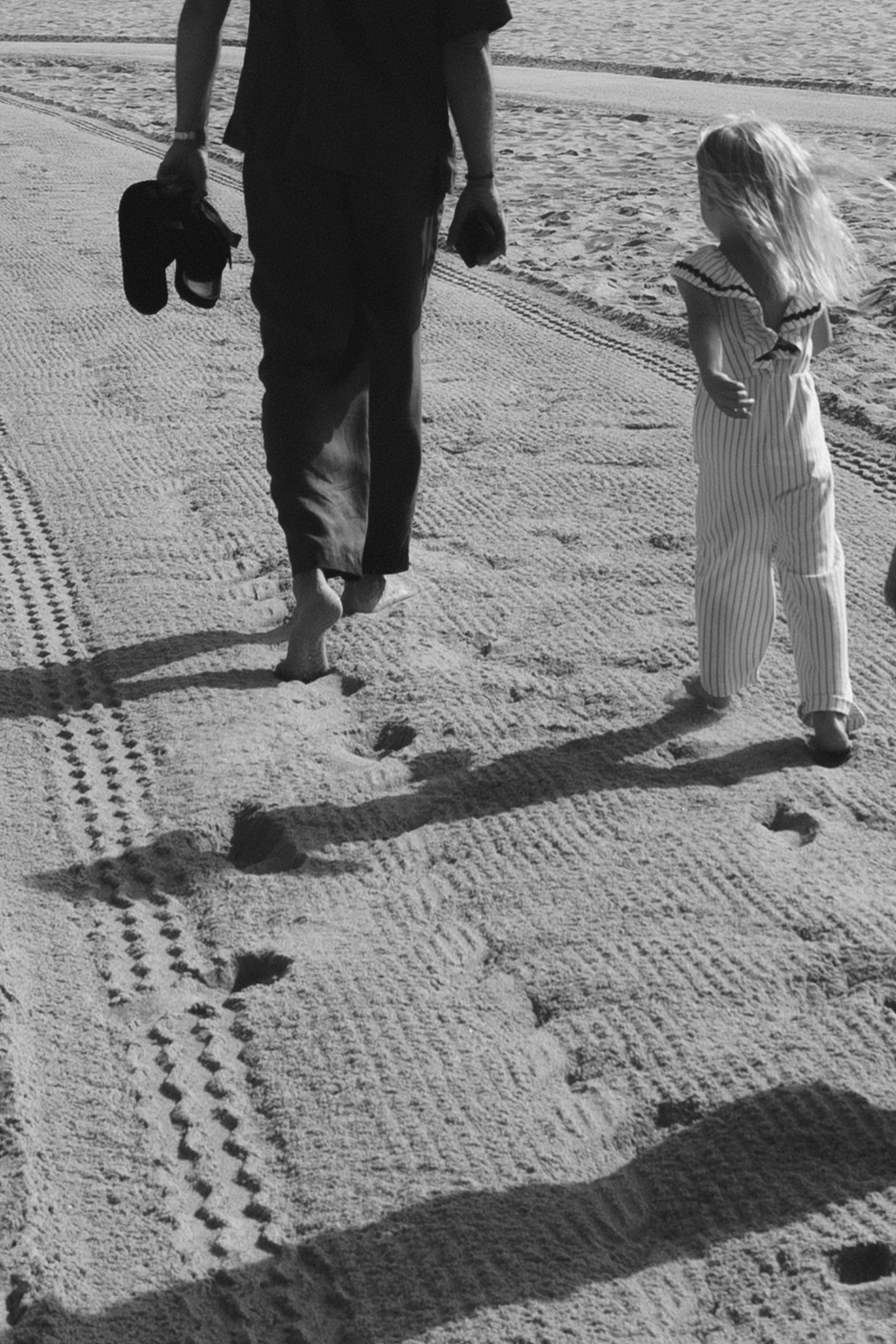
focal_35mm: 76
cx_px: 677
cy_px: 125
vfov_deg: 25.8
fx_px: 2836
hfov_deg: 17.8
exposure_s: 1/640
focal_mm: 20
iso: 80
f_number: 5
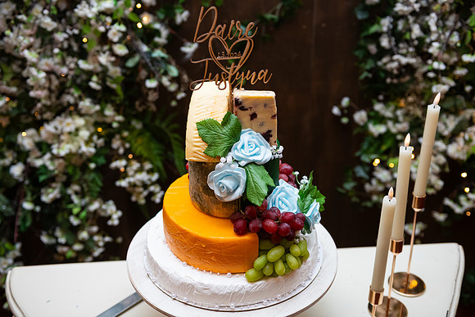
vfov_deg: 35.1
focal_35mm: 38
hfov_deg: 50.7
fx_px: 501
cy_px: 158
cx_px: 238
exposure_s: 1/160
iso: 500
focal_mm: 38
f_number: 3.5
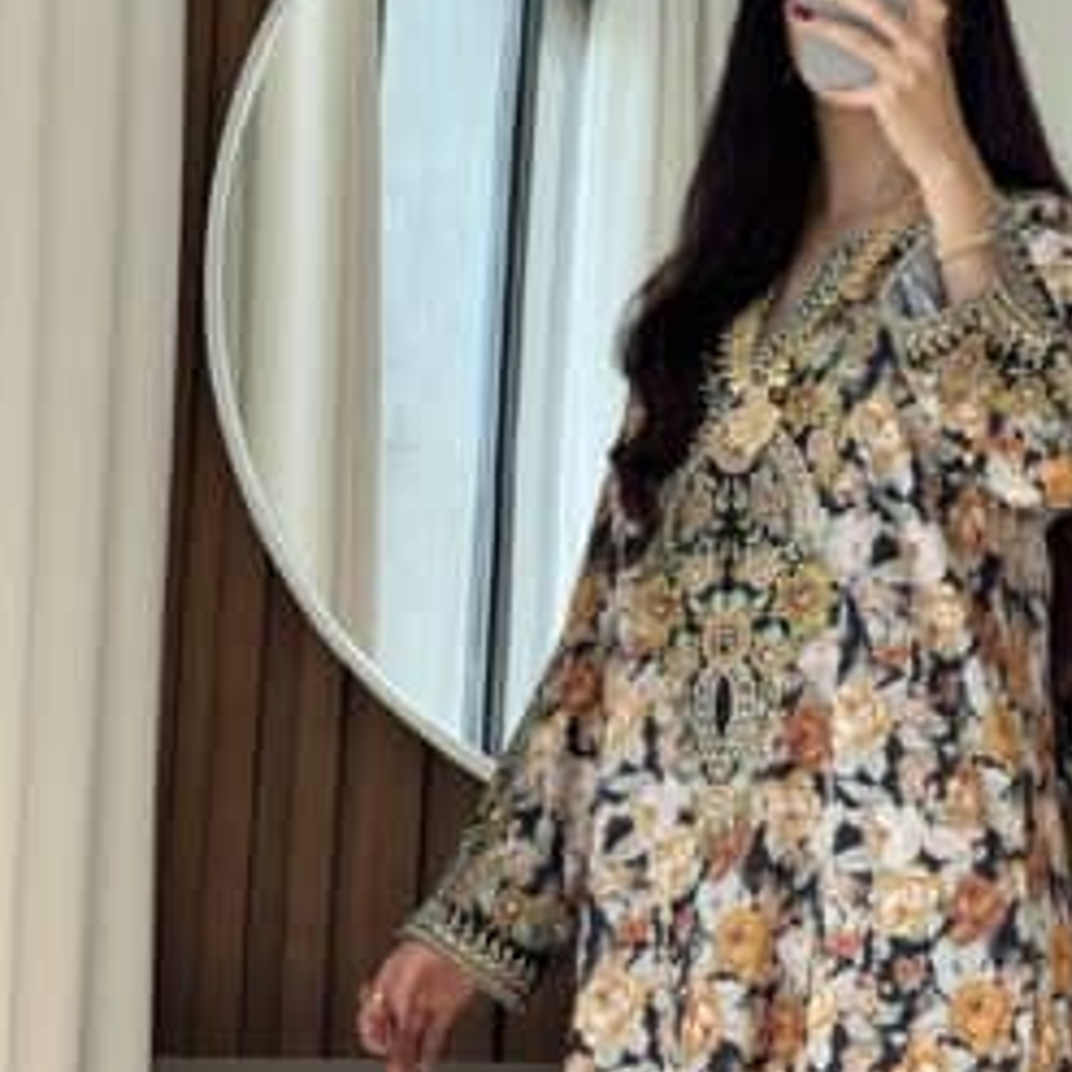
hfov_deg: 7.6
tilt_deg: -16.1
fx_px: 8023
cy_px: 623
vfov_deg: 7.6
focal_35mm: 229
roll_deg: -2.2
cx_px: 768
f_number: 2.8
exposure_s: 1/100
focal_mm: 15.66
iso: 50
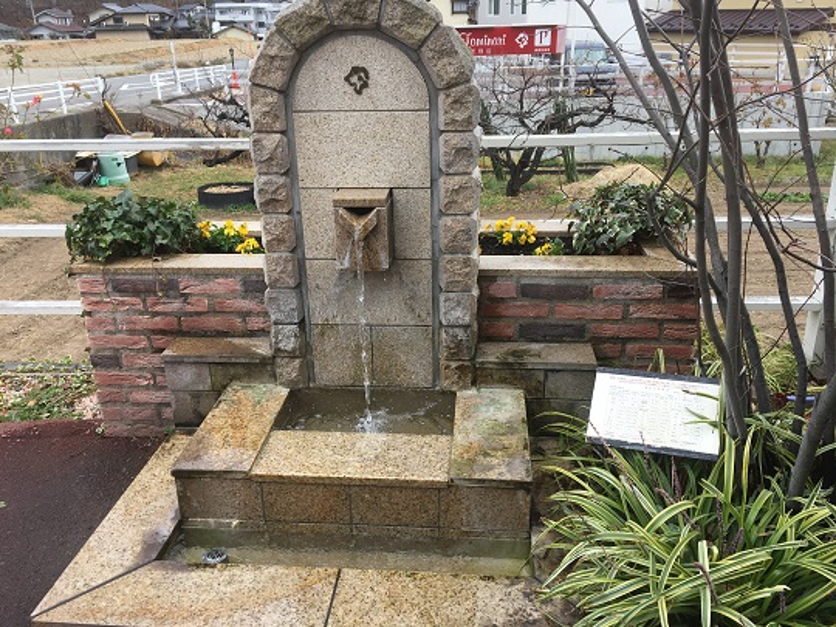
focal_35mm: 29
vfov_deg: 48.2
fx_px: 700
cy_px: 314
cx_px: 418
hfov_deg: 61.7
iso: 25
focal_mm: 4.15
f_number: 2.2
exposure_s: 1/343
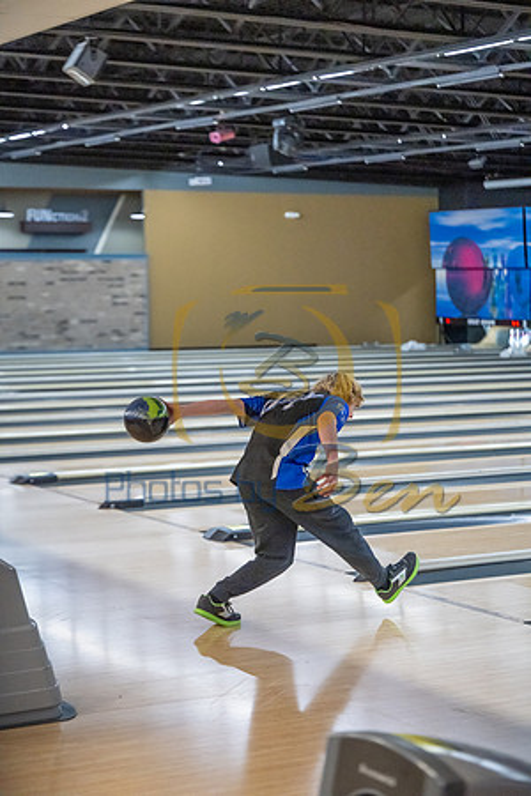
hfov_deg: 17.7
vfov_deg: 26.3
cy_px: 398
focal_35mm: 77
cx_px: 266
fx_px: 1703
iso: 4000
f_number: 2.8
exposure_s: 1/800
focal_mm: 77
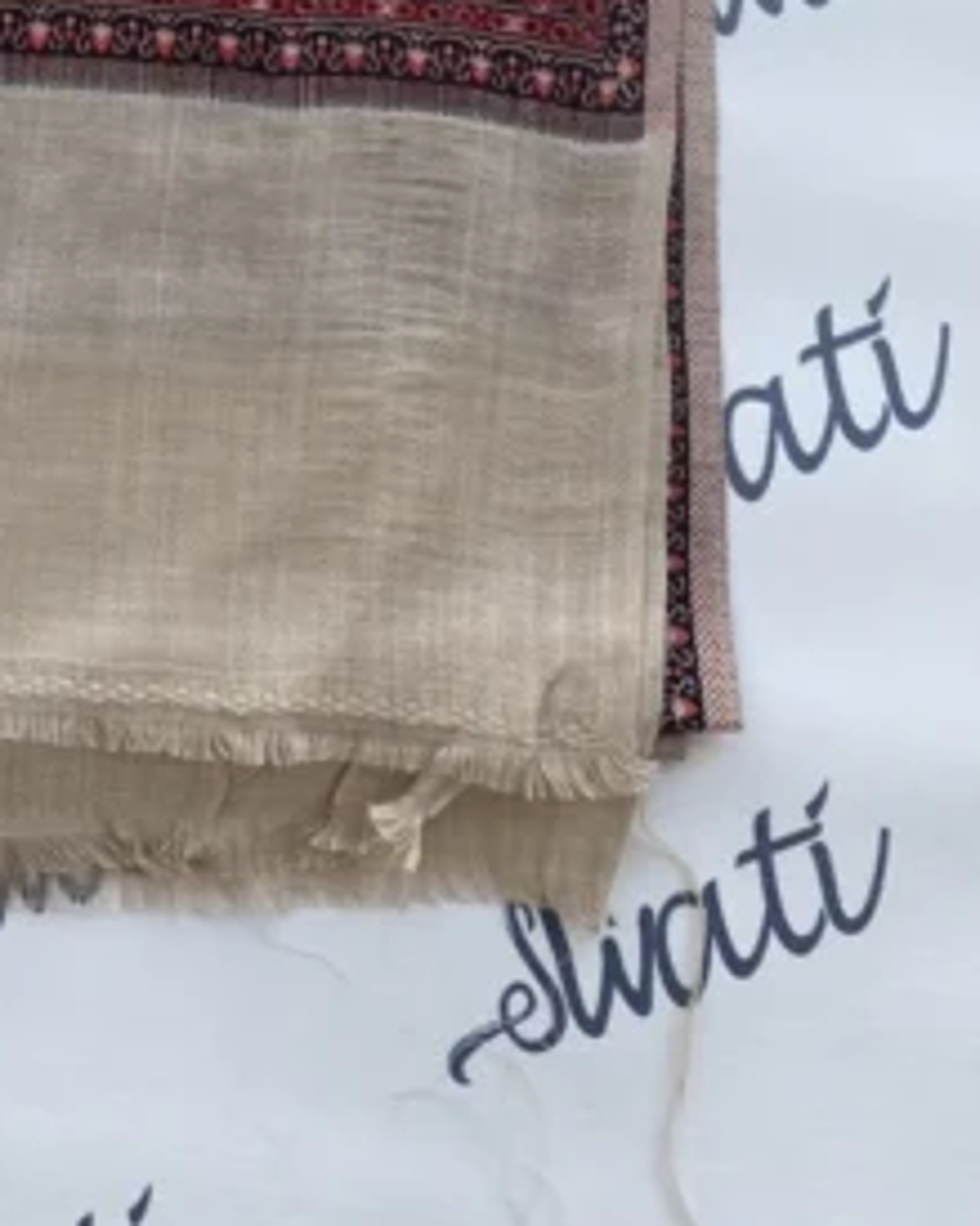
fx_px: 2684
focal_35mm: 74
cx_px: -264
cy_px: -219
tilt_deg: -85.8
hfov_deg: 19.2
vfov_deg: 23.6
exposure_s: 1/414
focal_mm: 4.25
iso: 32
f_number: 1.8
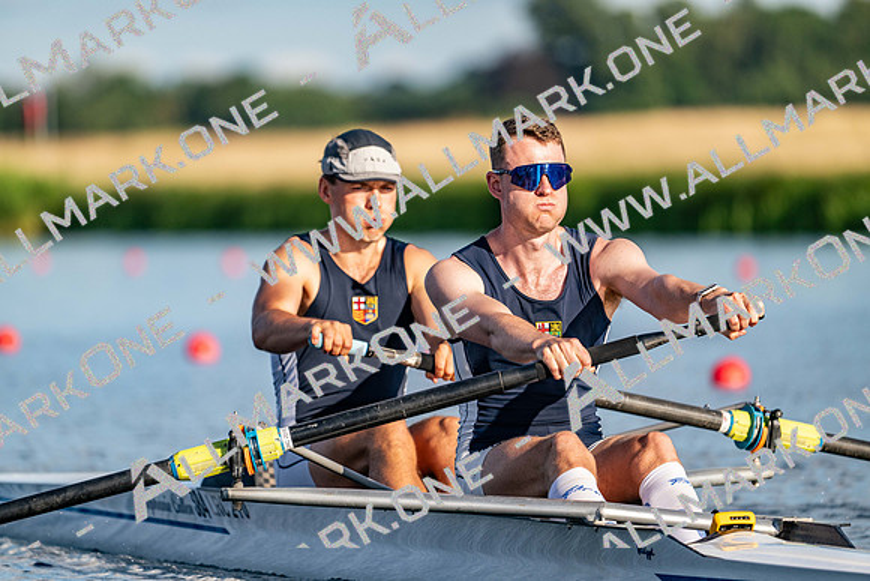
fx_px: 9668
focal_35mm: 400
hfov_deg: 5.2
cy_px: 290
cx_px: 435
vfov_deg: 3.4
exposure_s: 1/2500
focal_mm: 400
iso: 320
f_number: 4.5
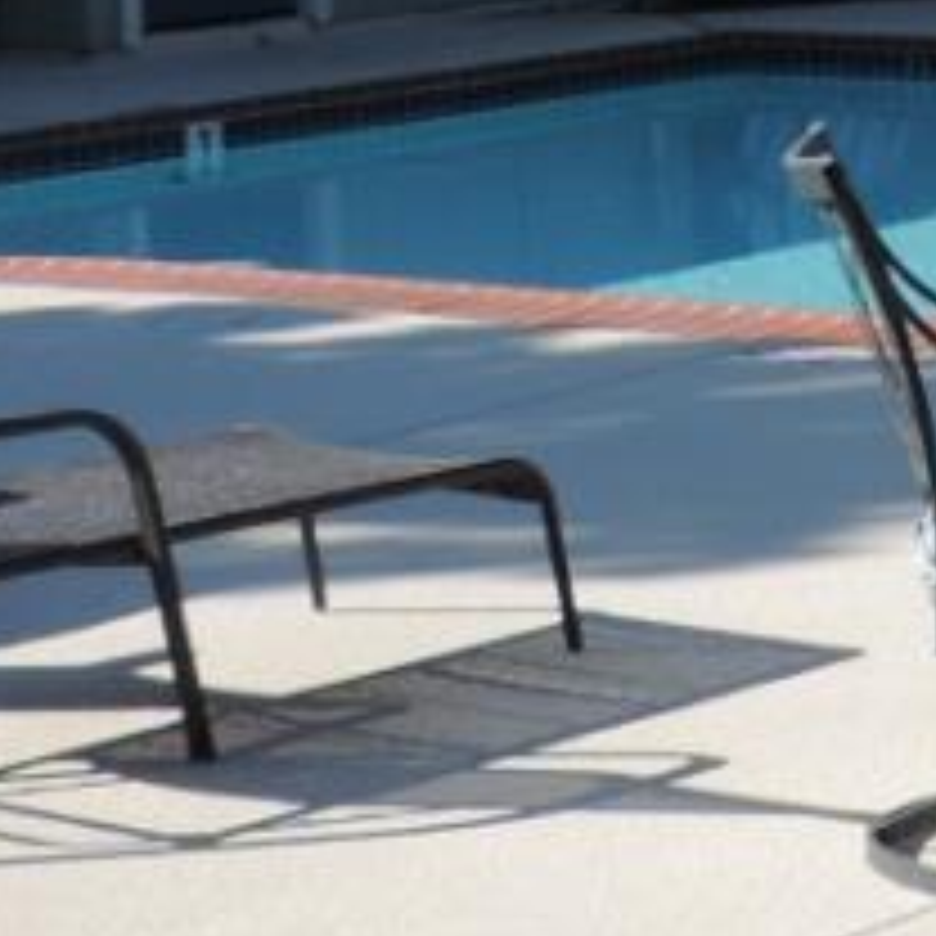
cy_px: -479
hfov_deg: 11.0
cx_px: 1332
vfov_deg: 11.0
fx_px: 4681
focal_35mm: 153
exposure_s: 1/800
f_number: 3
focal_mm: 4.3
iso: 80
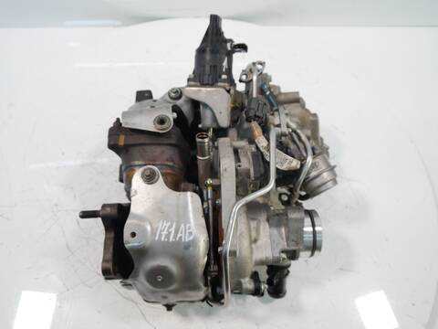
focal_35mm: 32
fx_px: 405
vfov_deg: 44.2
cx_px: 219
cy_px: 164
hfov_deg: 56.8
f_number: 3.8
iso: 500
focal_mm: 16
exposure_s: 1/60
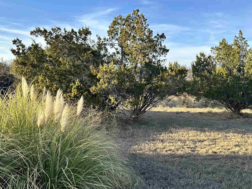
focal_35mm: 36
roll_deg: -1.2
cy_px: 113
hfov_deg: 50.9
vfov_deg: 39.5
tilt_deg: -6.8
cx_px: 157
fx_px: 262
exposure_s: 1/1256
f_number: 1.78
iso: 80
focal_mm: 6.86
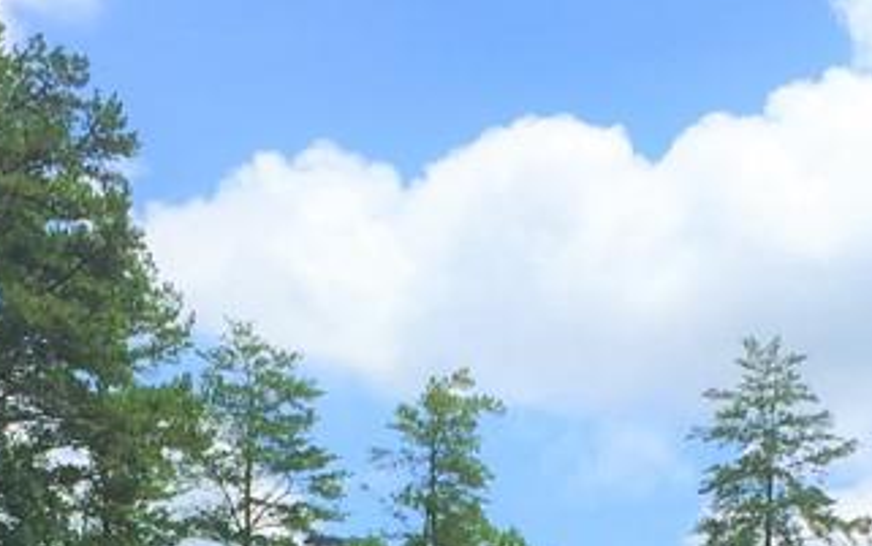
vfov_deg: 12.5
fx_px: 2330
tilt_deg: -1.3
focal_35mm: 98
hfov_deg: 21.2
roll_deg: -0.2
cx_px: 394
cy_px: 910
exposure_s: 1/3049
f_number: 2.2
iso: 32
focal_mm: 4.15
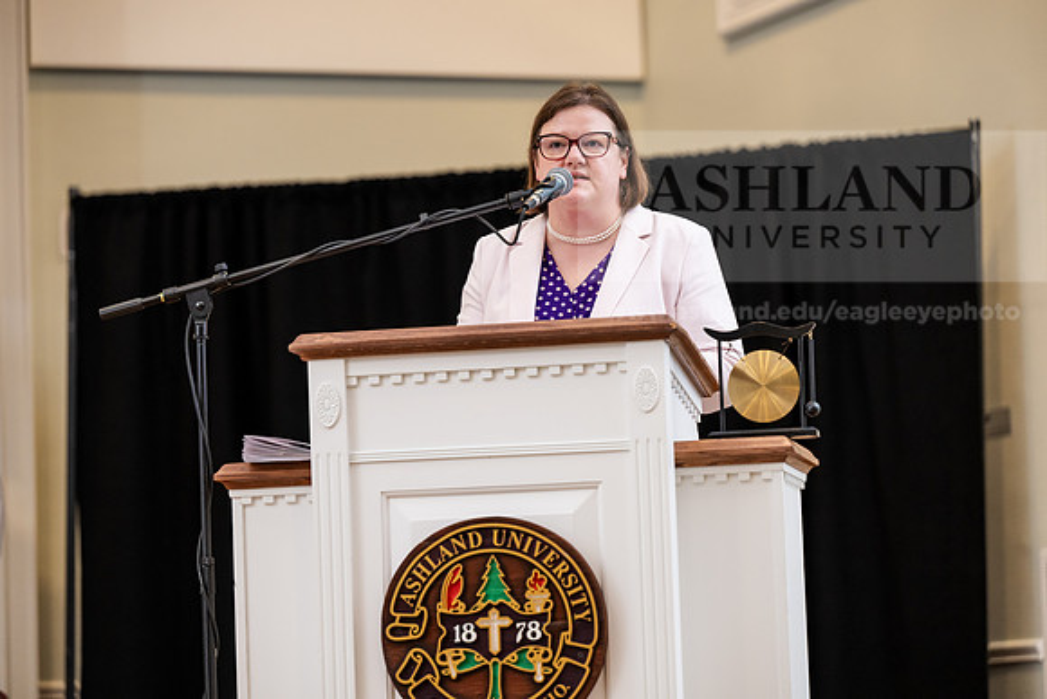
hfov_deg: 16.4
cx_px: 524
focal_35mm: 125
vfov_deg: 11.0
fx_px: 3636
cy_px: 350
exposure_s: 1/200
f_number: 3.2
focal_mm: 125
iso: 1600
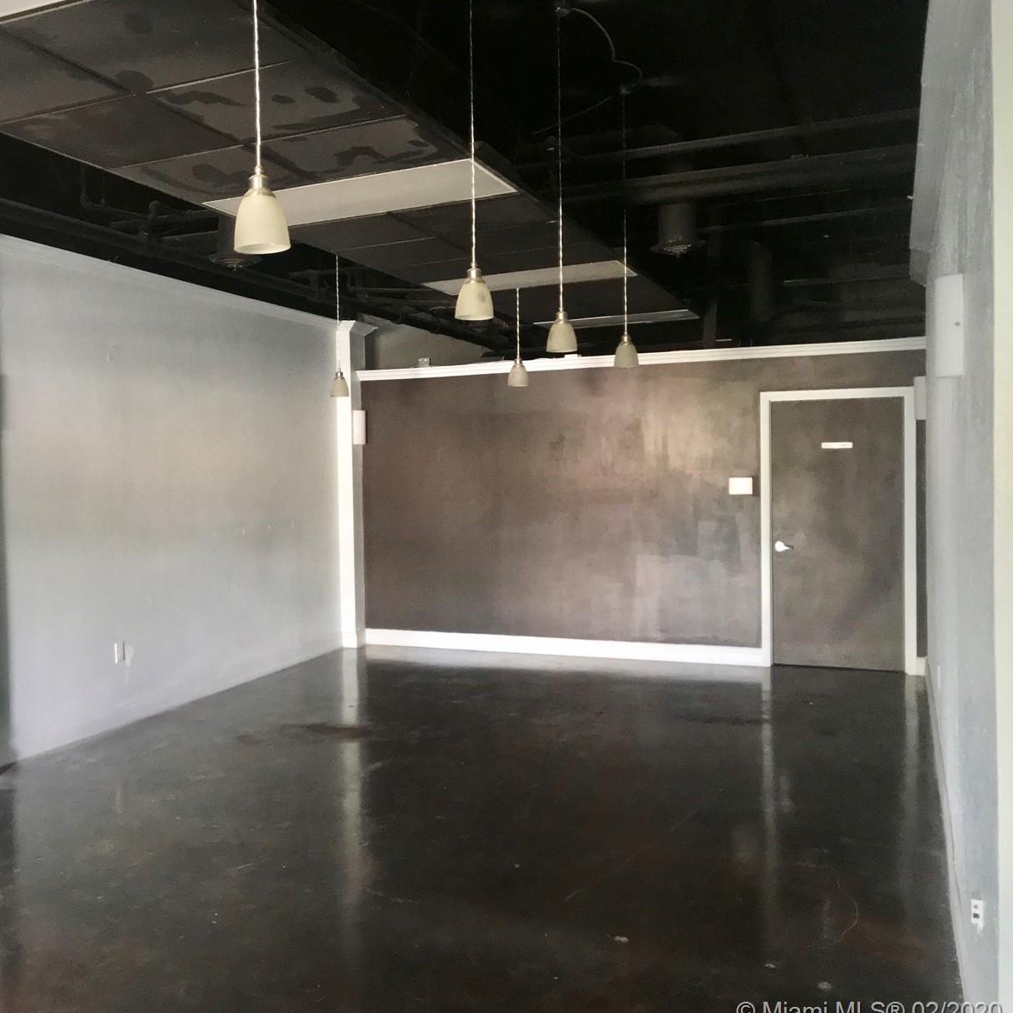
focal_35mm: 34
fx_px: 1126
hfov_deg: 47.5
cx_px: 323
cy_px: 508
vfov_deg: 48.5
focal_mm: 3.99
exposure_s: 1/17
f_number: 1.8
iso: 100
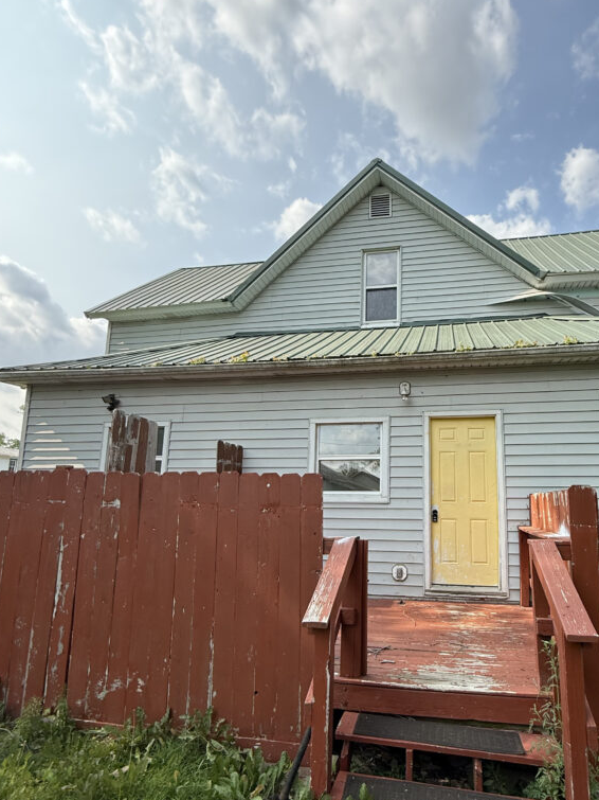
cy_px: 443
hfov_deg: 67.6
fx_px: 438
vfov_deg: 84.4
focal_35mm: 19
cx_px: 375
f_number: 2.2
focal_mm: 2.22
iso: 64
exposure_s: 1/1001
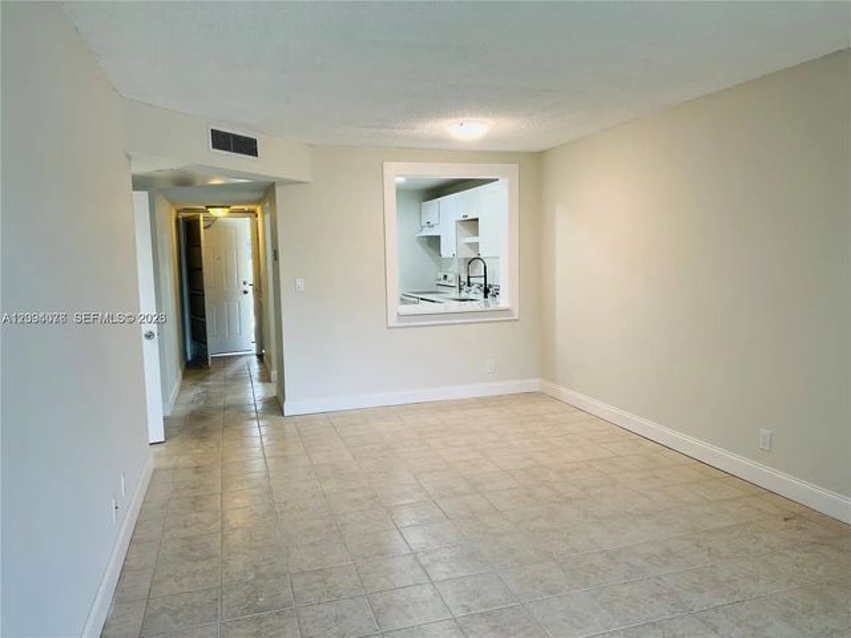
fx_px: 639
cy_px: 319
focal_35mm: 26
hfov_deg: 67.3
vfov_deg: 53.1
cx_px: 426
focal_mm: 5.7
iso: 80
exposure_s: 1/120
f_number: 1.5
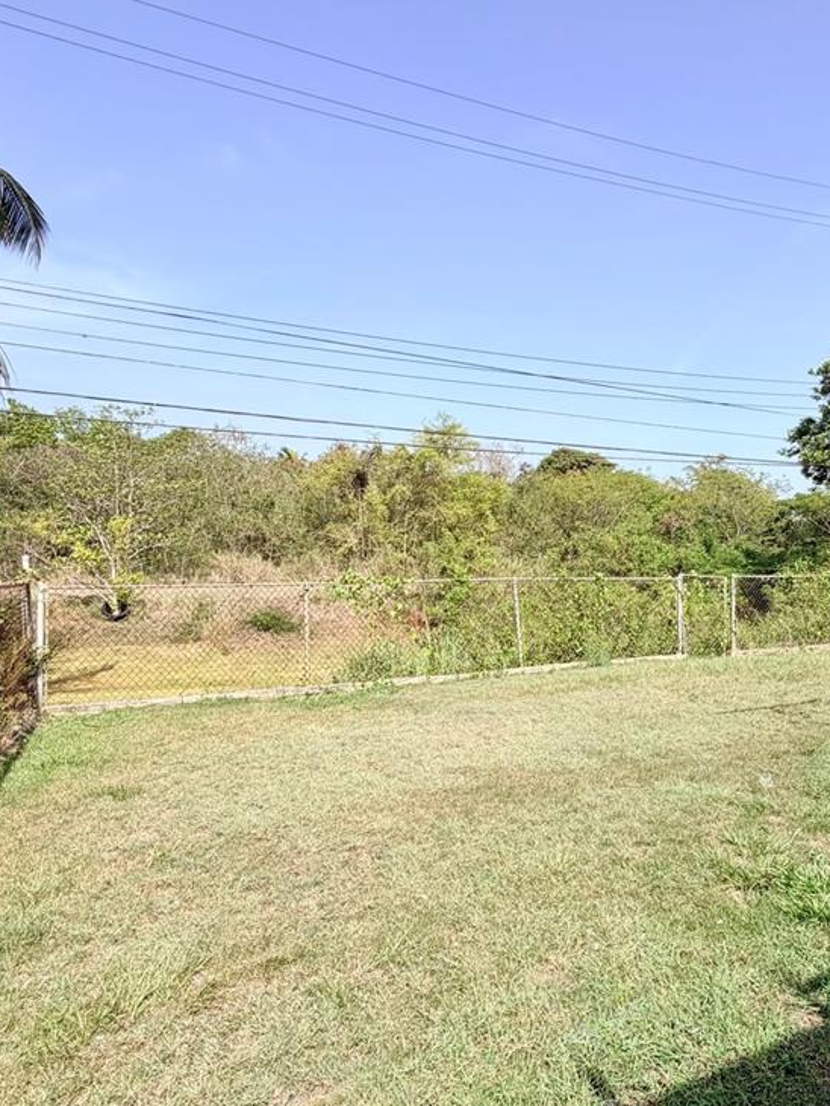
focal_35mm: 23
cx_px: 565
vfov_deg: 73.9
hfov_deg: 57.4
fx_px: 735
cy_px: 571
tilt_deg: -1.3
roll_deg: -0.2
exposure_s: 1/770
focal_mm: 2.22
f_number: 2.2
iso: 25
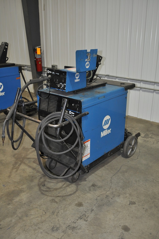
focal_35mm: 33
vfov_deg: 57.3
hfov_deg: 39.9
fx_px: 219
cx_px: 80
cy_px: 120
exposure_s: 1/60
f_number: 4
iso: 800
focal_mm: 22
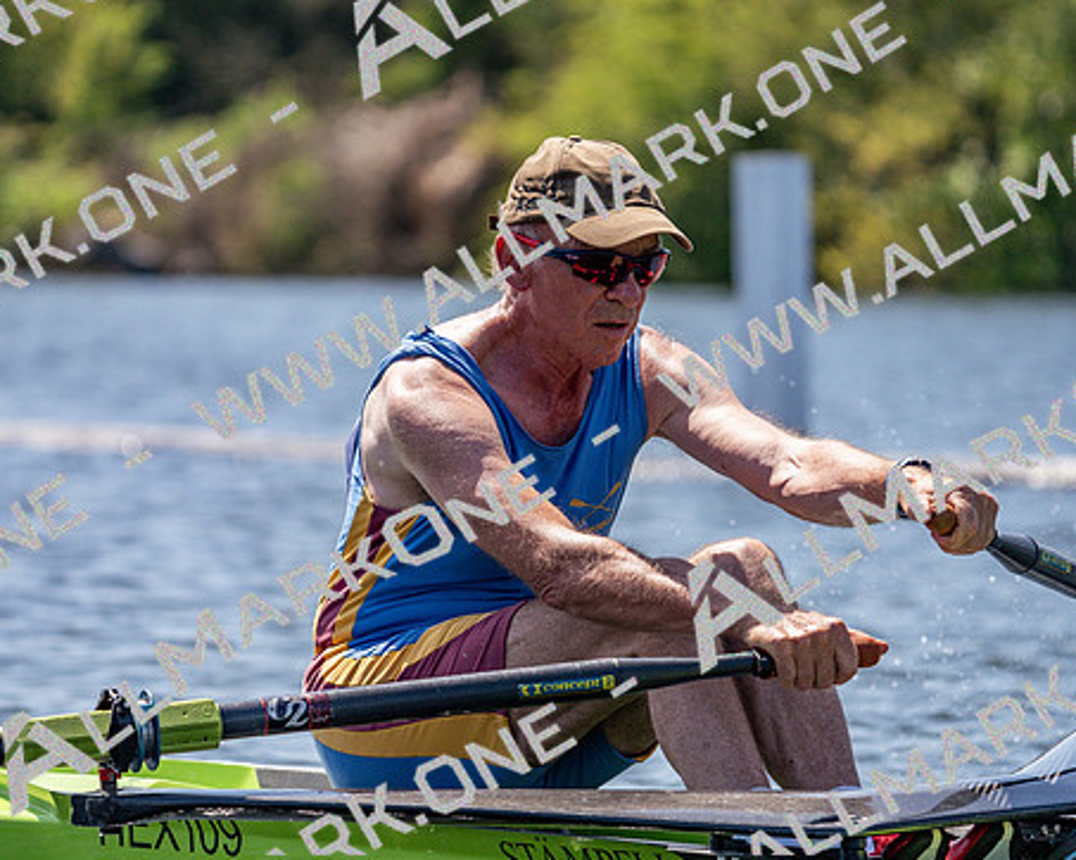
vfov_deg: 4.6
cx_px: 485
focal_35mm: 333
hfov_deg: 5.8
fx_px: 10600
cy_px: 448
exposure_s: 1/2000
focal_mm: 277
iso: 320
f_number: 5.6
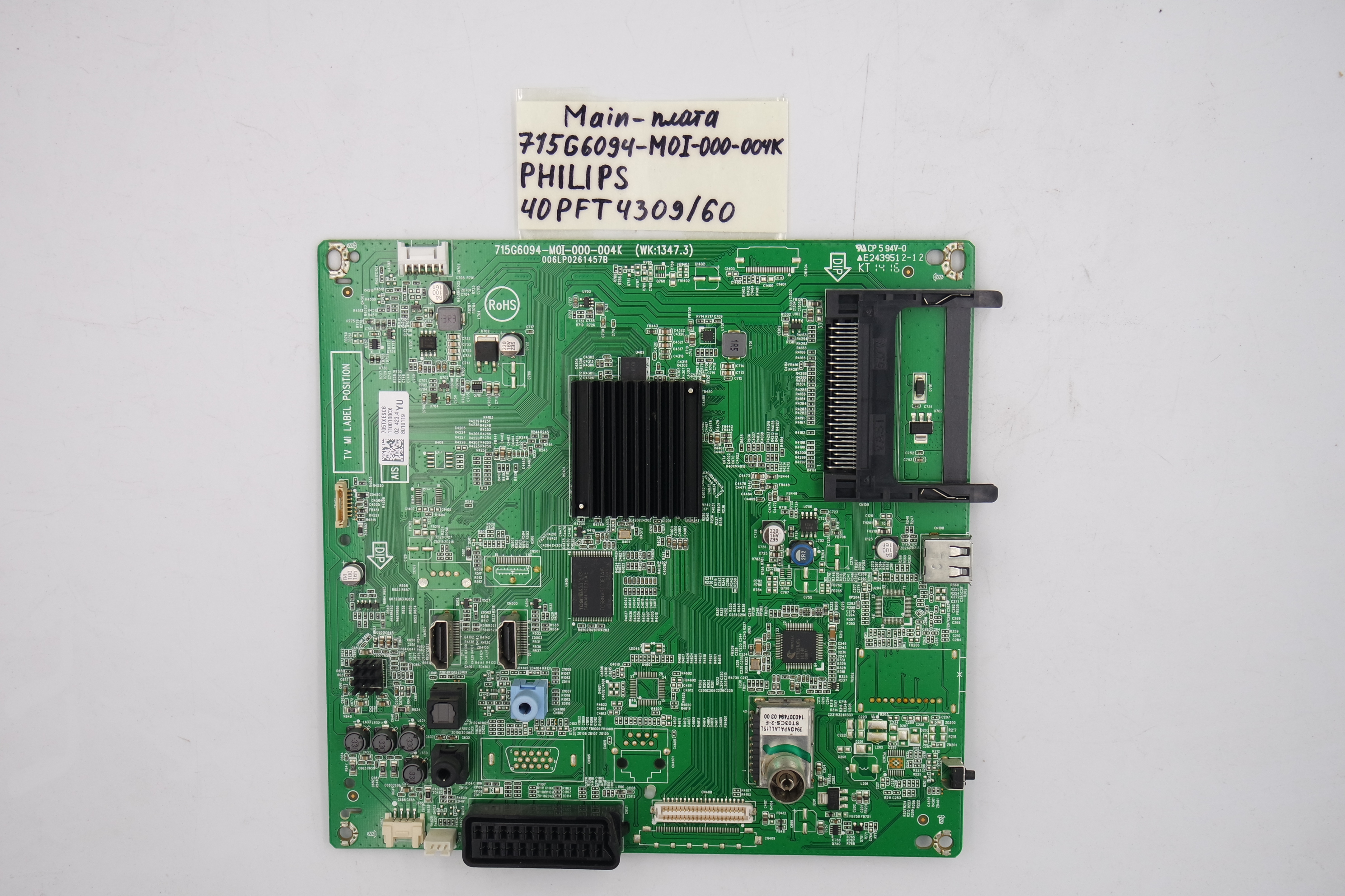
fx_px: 1606
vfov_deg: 31.2
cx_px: 672
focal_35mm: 43
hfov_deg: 45.4
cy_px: 448
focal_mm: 16
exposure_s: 1/125
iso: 160
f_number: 4.5
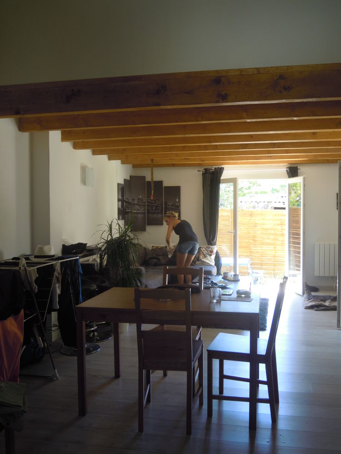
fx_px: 420
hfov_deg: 44.2
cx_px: 170
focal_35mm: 32
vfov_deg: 56.8
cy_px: 227
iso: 100
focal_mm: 5.7
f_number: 2.8
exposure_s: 1/60
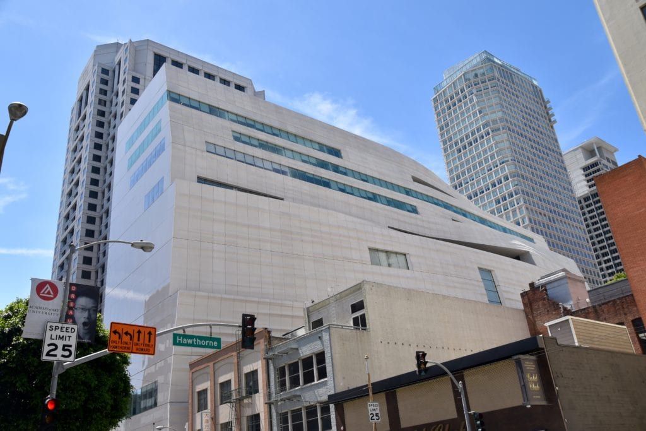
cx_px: 323
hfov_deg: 57.2
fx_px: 592
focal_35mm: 33
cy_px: 216
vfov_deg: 40.0
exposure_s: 1/320
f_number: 9
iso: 200
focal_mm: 22
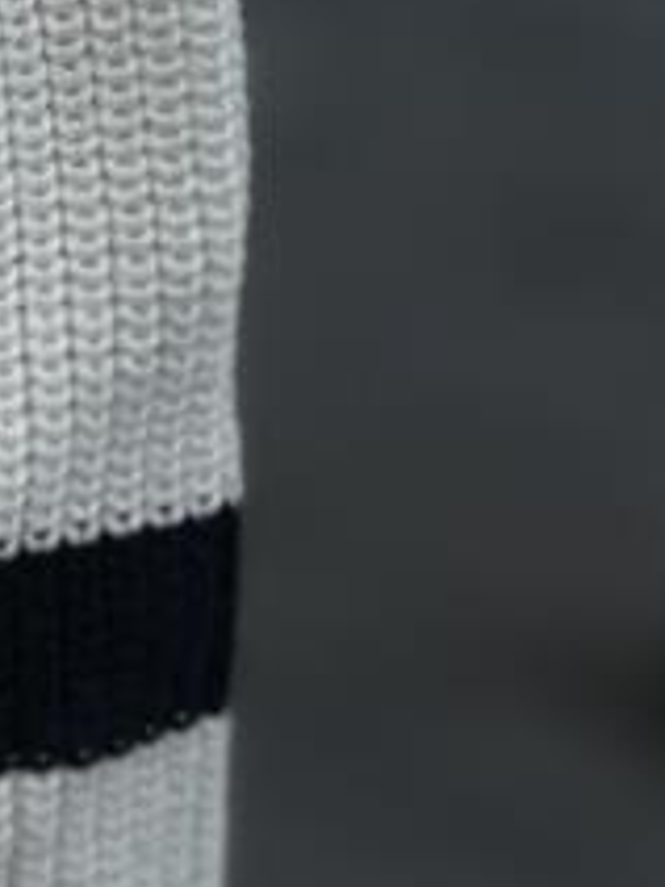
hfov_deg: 9.0
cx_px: -1025
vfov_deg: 13.6
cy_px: 305
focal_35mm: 145
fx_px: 3714
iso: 80
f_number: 1.78
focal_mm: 6.86
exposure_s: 1/1289
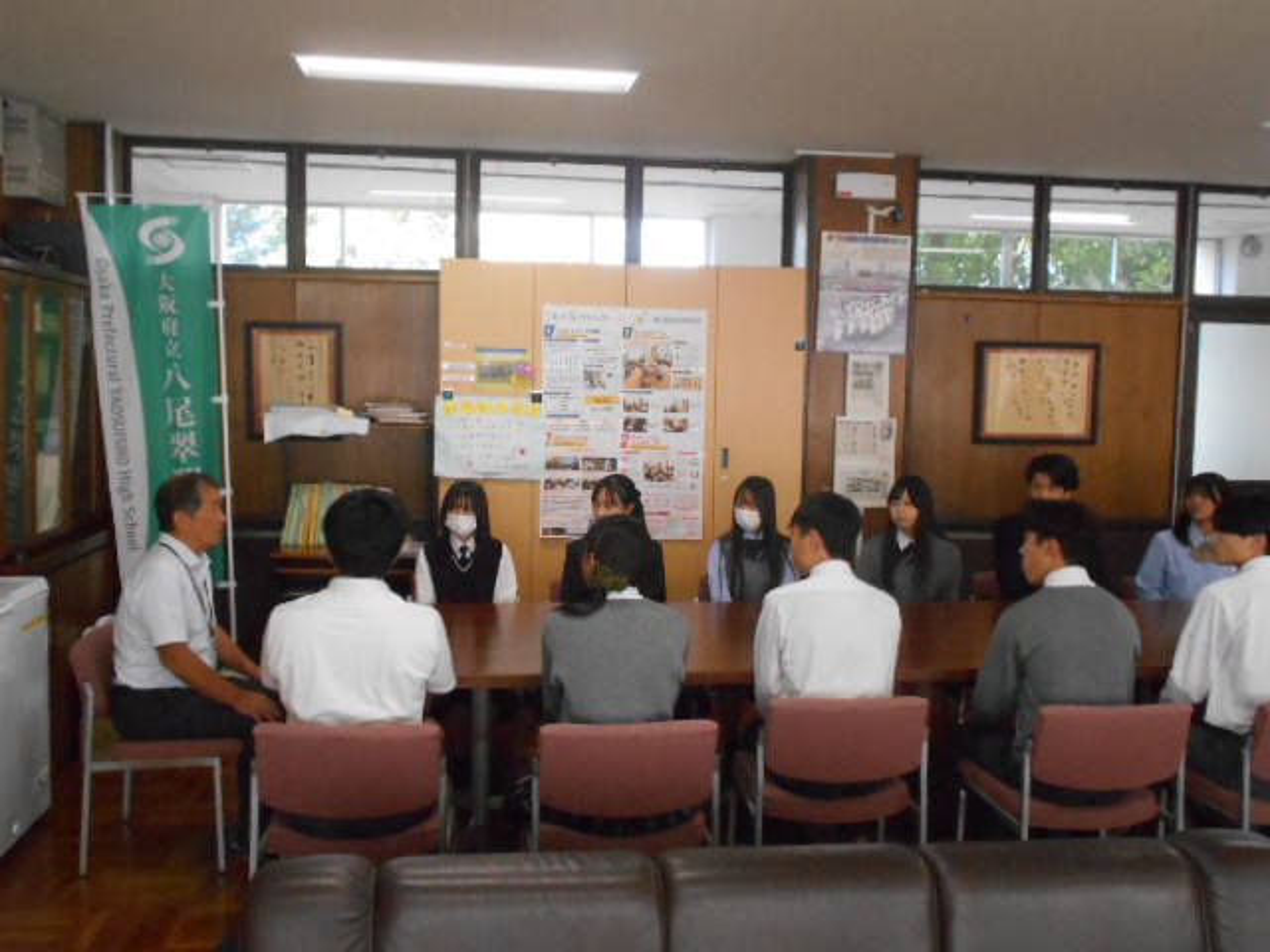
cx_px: 635
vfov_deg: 41.8
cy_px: 476
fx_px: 1247
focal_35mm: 34
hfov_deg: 54.0
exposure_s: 1/250
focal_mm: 5.8
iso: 800
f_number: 3.6
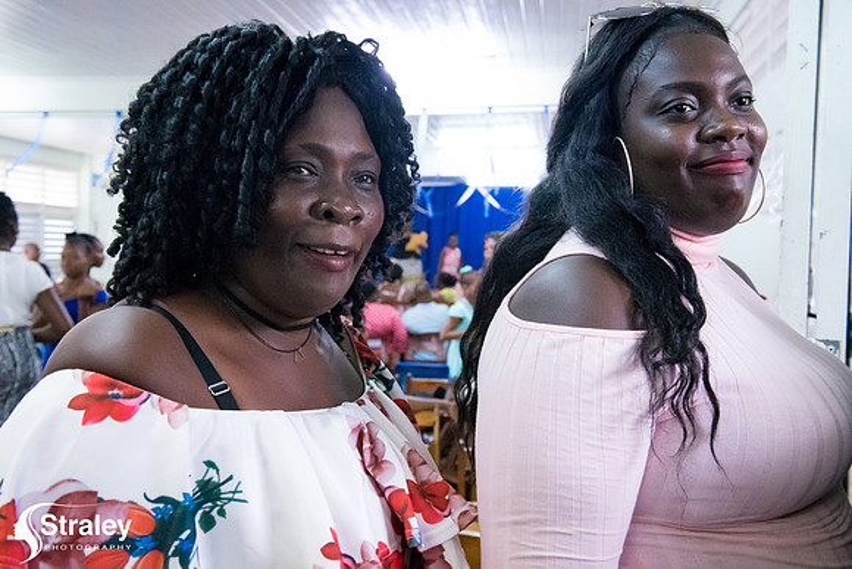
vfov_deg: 36.9
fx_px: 852
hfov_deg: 53.1
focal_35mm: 36
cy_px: 284
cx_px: 426
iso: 25600
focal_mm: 36
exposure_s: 1/200
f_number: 6.3
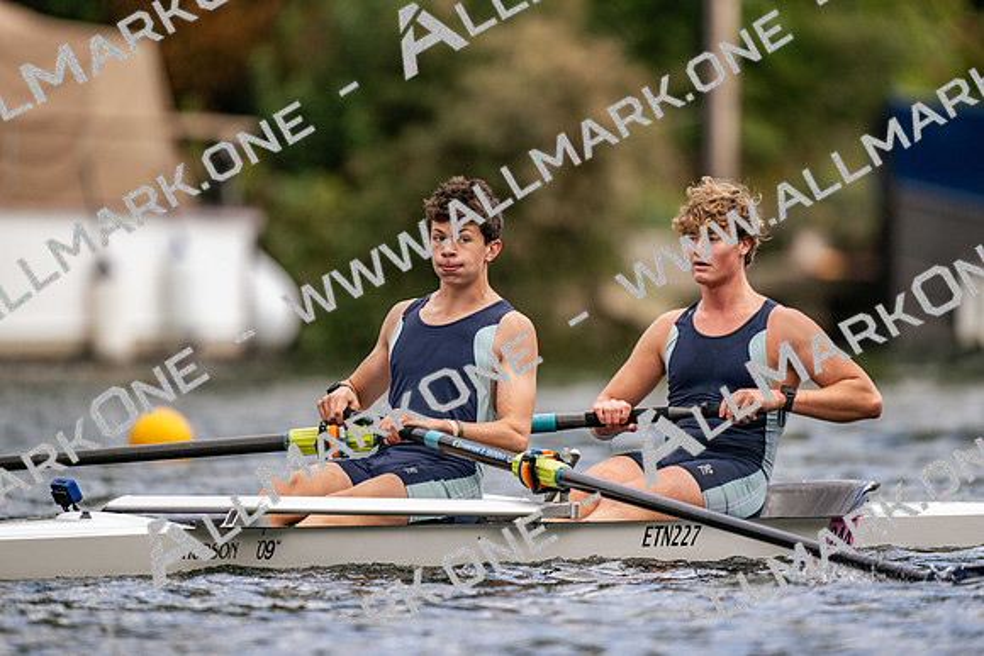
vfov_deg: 2.3
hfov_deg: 3.4
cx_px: 492
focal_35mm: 600
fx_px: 16412
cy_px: 328
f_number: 4
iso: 400
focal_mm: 600
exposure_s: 1/2500
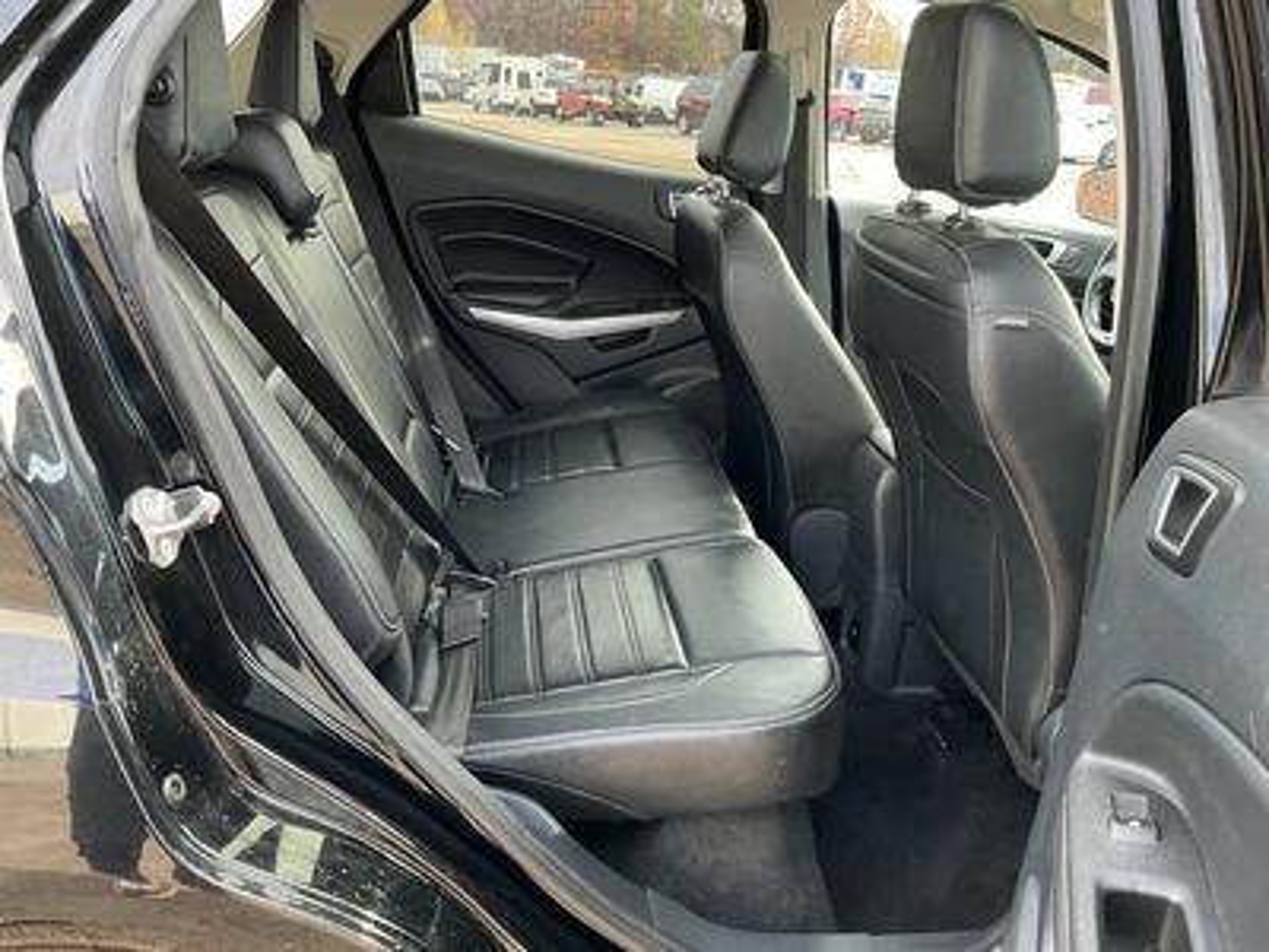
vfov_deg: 49.7
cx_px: 634
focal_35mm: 28
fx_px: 1026
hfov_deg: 63.4
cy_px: 476
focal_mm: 3
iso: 64
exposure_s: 1/108
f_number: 1.8
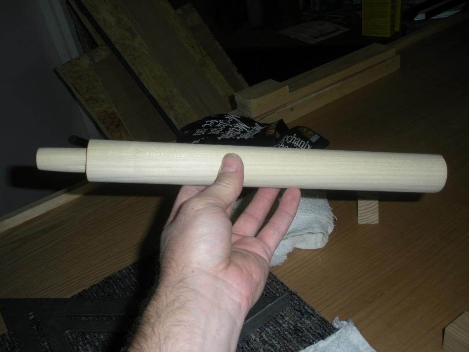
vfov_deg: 39.7
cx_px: 234
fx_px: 488
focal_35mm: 36
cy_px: 176
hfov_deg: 51.4
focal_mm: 6.3
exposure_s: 1/60
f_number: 3.5
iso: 64
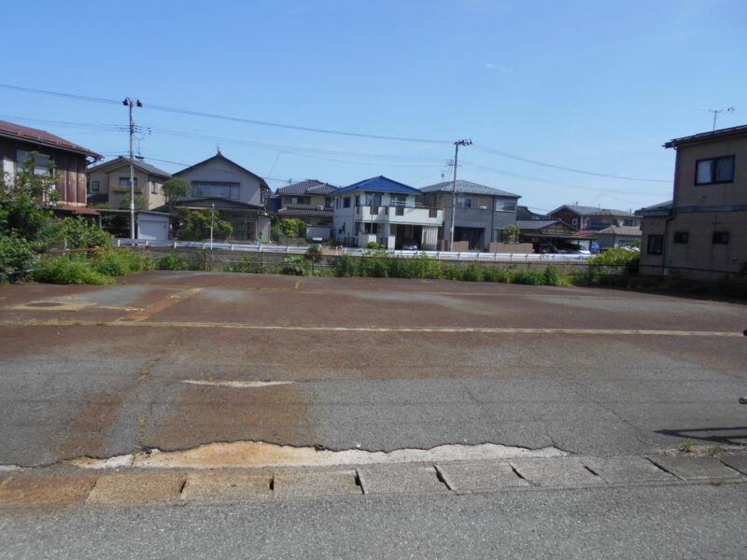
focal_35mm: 26
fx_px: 561
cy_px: 280
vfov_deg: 53.1
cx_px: 374
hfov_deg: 67.3
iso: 80
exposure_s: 1/1000
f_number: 3.2
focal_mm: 4.6
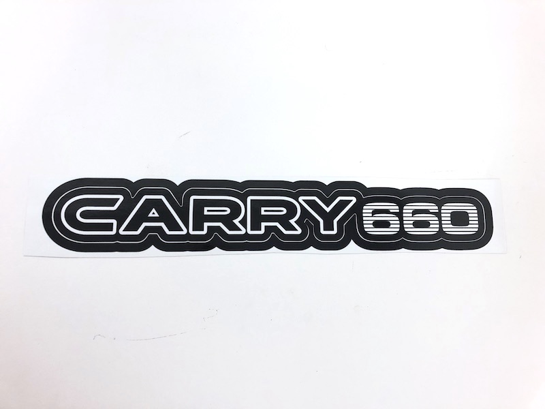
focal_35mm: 28
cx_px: 272
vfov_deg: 49.7
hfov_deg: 63.4
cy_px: 204
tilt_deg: -78.4
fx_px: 441
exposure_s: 1/15
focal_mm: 4
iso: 50
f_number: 1.8
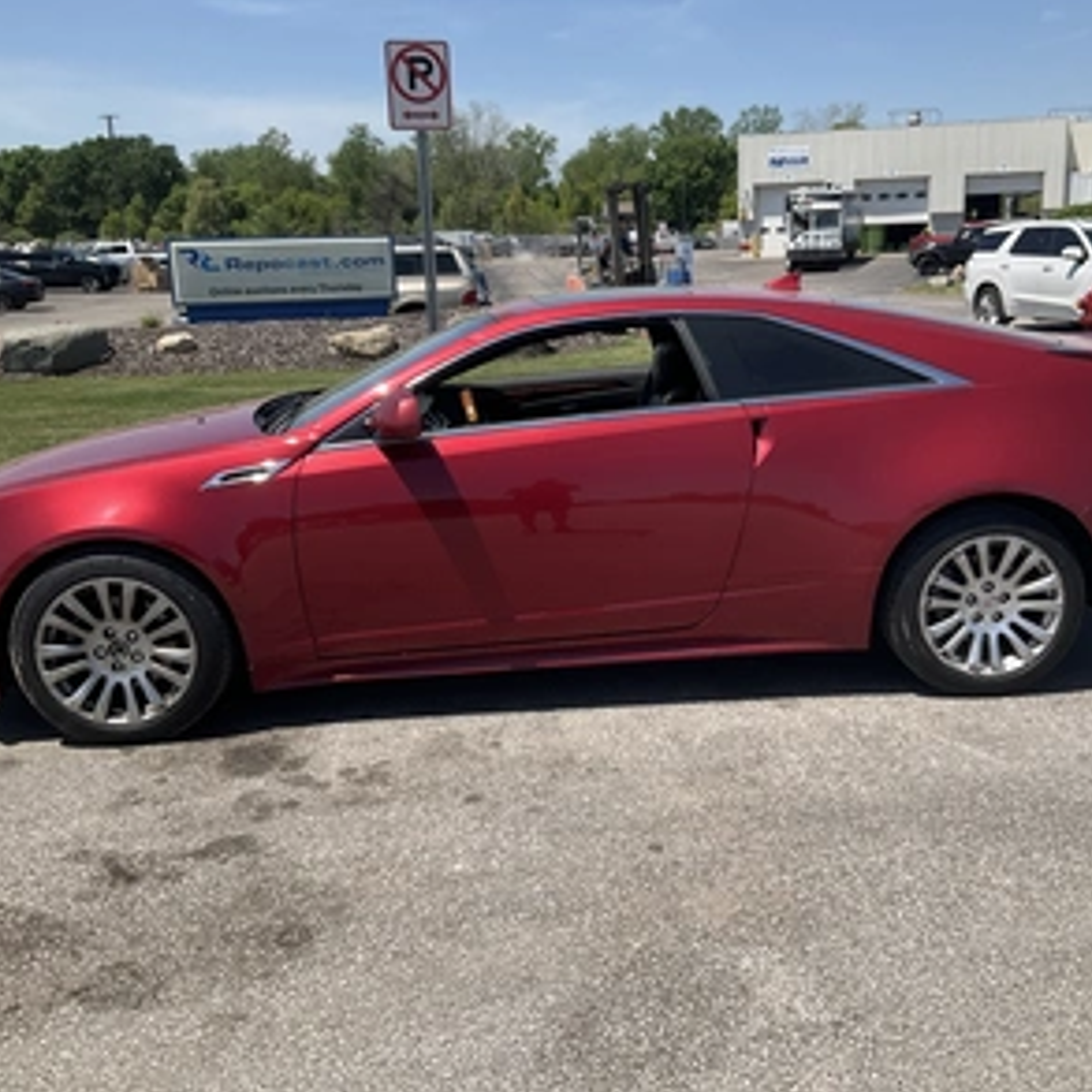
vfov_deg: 47.2
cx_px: 619
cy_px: 555
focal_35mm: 35
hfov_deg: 47.1
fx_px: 1249
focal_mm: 3
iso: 25
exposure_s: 1/1577
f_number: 1.8
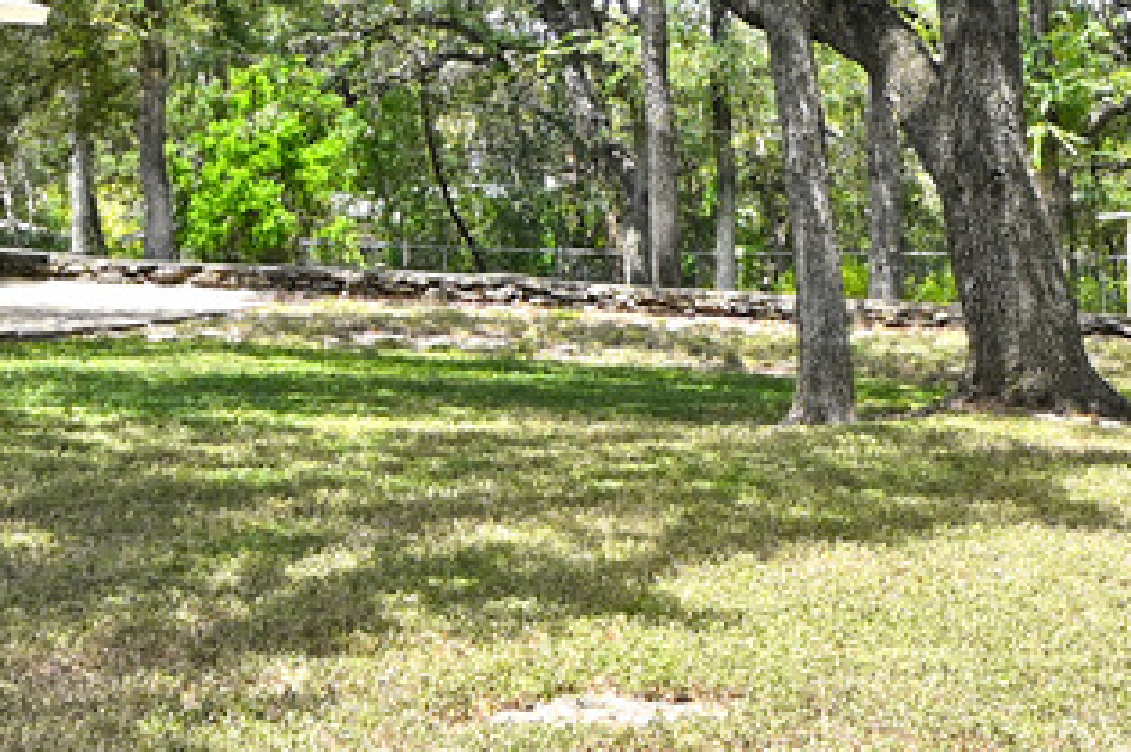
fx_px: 2920
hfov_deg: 21.9
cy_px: 94
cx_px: 686
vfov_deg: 14.6
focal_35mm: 93
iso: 64
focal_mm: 12
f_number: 5.6
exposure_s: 1/125
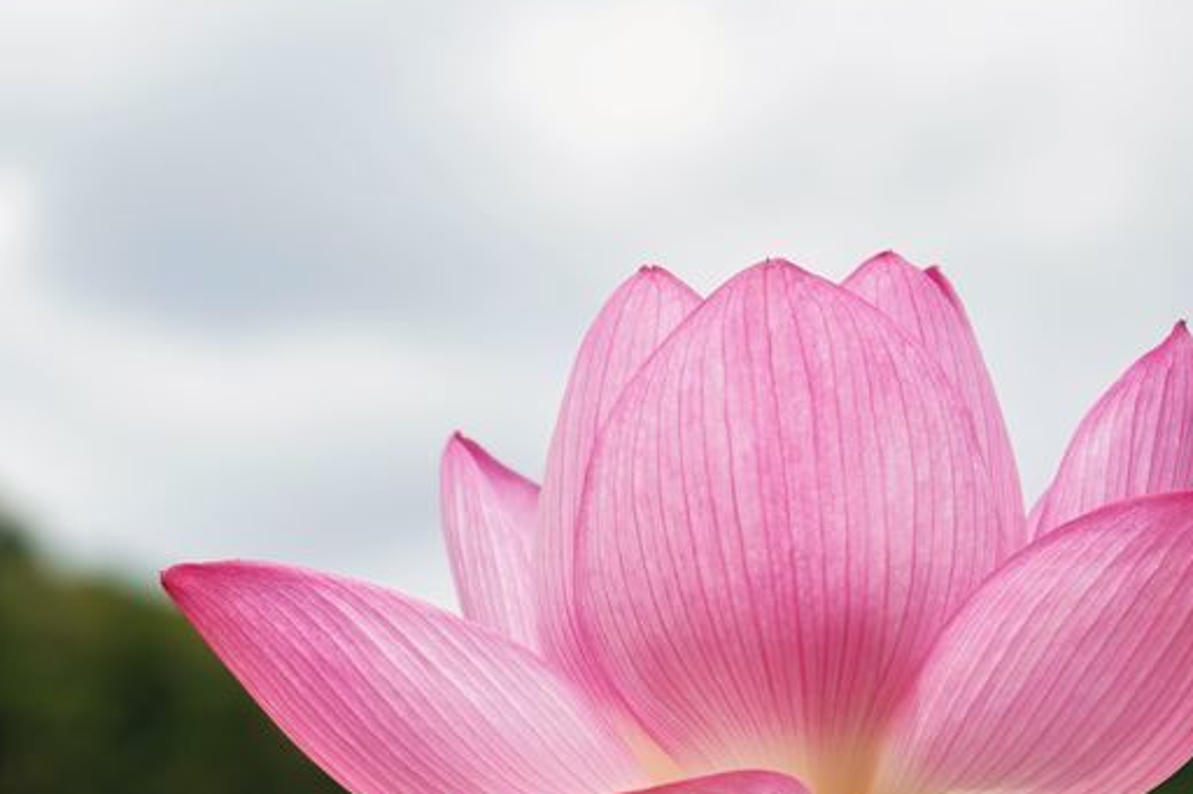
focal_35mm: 164
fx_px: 5433
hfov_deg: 12.5
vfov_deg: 8.4
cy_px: 605
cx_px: 184
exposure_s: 1/500
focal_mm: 70
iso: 100
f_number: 5.6
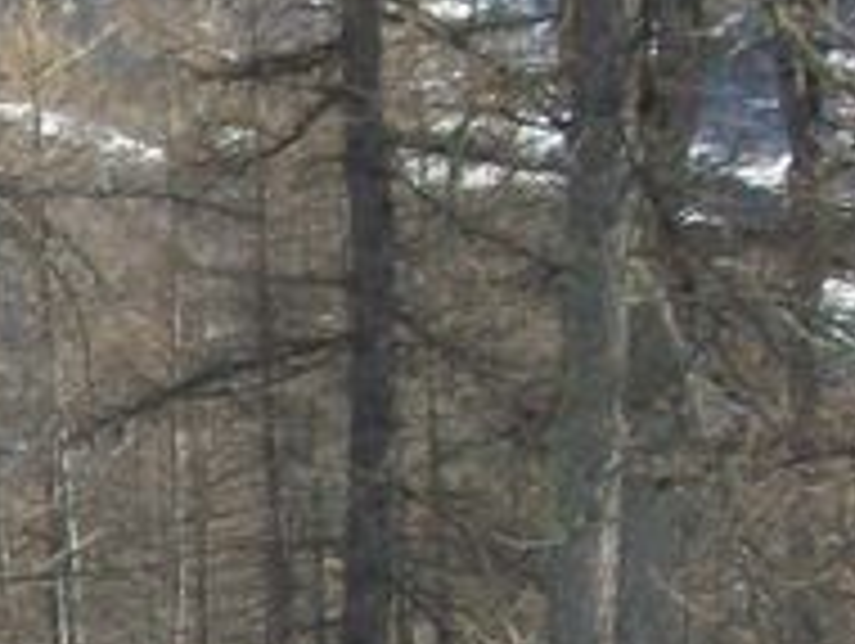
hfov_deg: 13.5
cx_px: -122
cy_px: 757
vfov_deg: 10.2
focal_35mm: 143
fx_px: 3537
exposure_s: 1/320
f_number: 5.5
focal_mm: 5.7
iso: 80
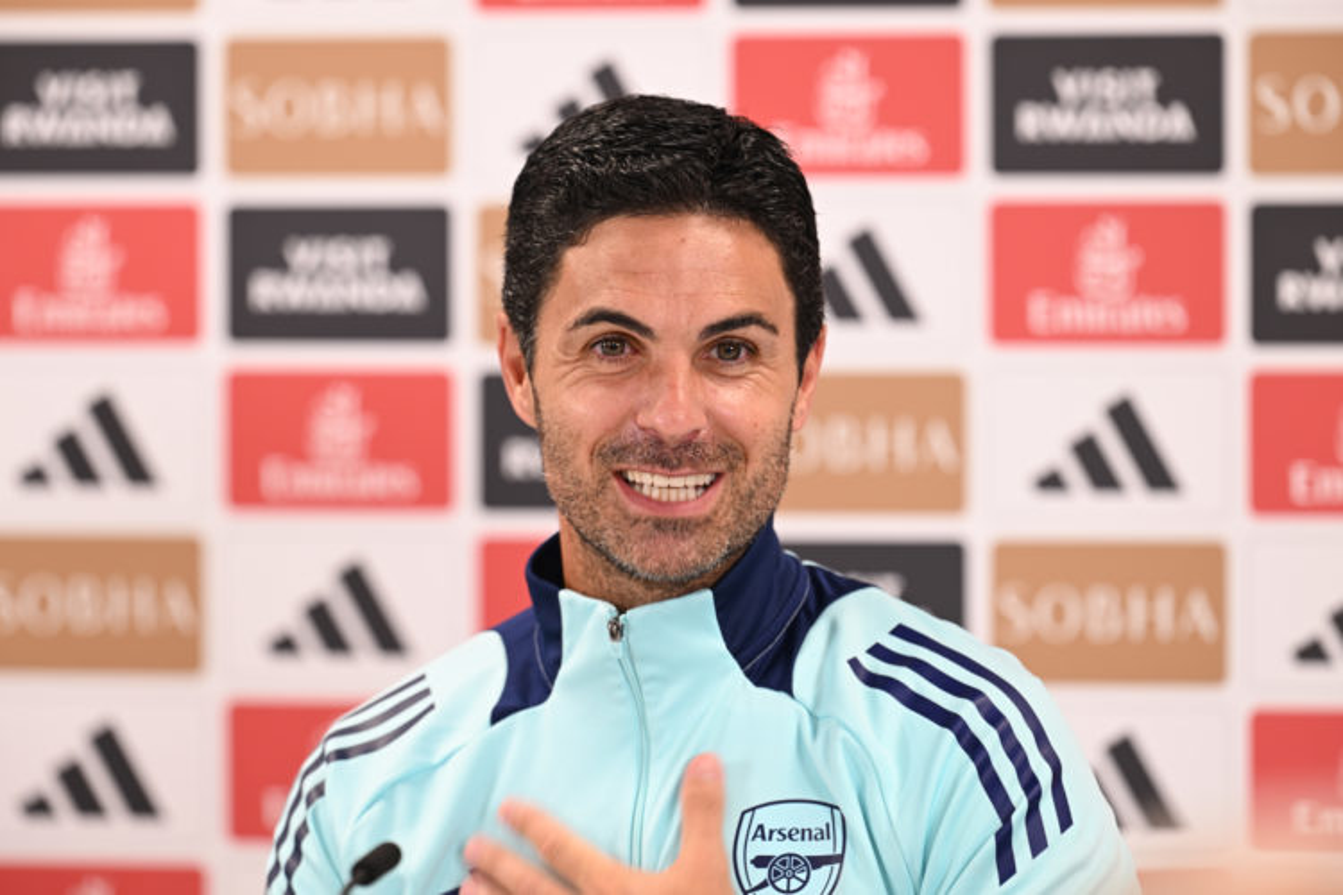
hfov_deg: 5.2
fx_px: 14921
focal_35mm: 400
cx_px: 672
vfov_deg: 3.4
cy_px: 448
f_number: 4
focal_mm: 400
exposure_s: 1/60
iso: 500
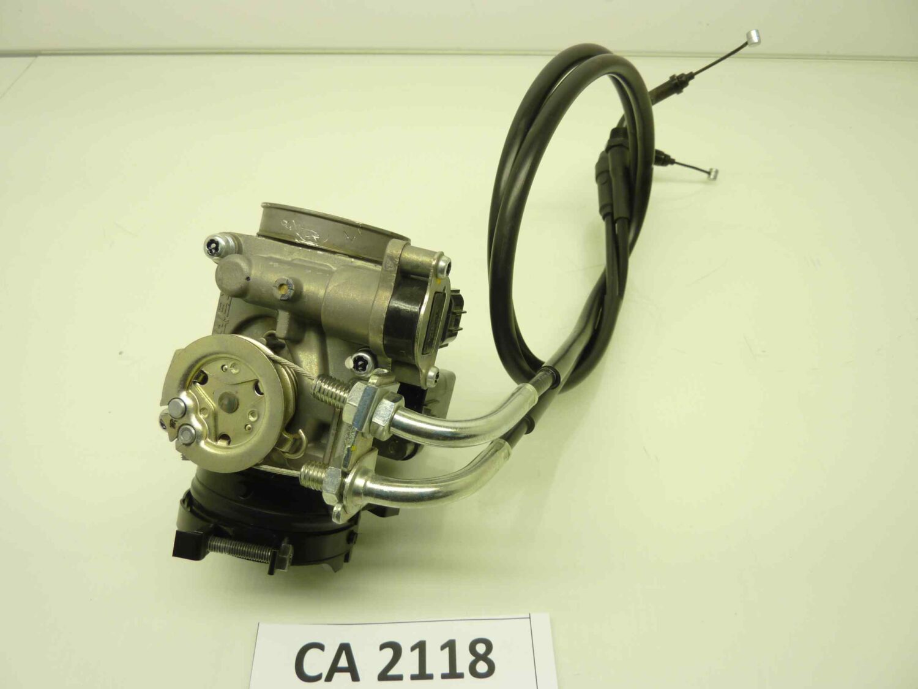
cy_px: 344
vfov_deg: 54.9
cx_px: 459
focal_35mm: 25
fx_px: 663
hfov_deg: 69.4
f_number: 3.3
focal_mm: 4.1
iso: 80
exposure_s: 1/25
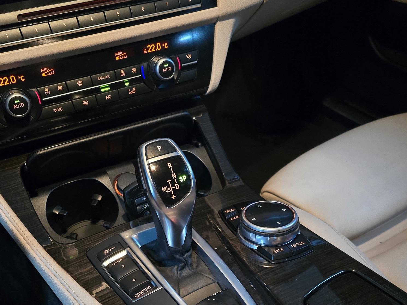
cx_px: 179
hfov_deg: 50.0
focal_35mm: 37
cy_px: 216
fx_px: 435
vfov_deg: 38.0
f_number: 1.7
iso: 1600
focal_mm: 6.3
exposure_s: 1/35
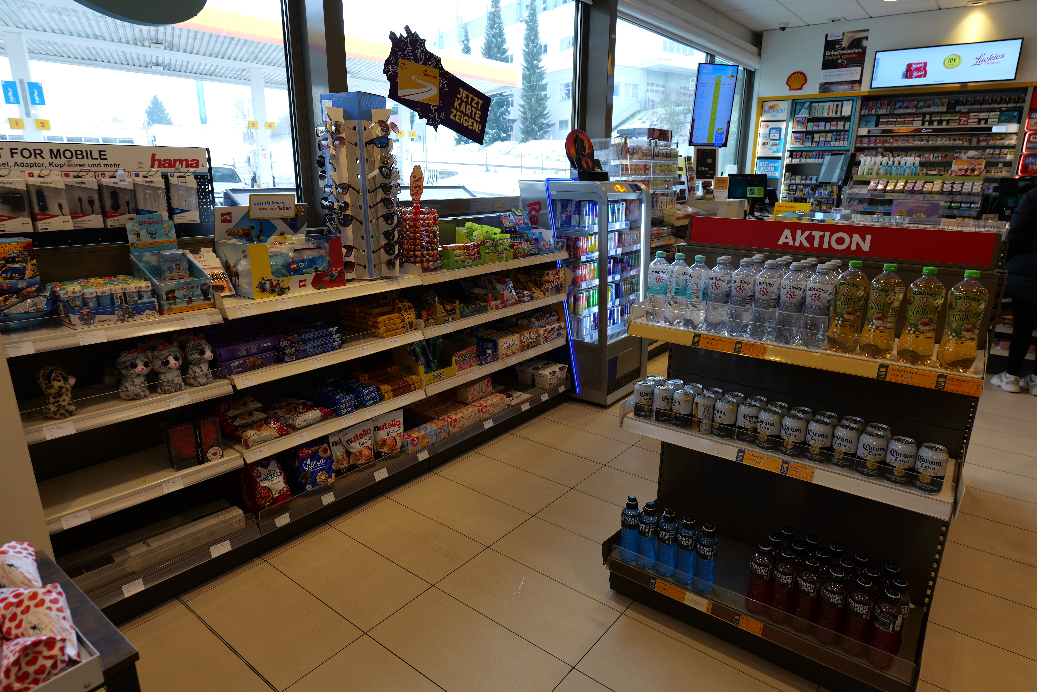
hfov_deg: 84.0
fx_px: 576
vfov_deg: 61.9
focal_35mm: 20
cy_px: 346
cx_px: 518
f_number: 5.6
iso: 100
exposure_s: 1/20
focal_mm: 20
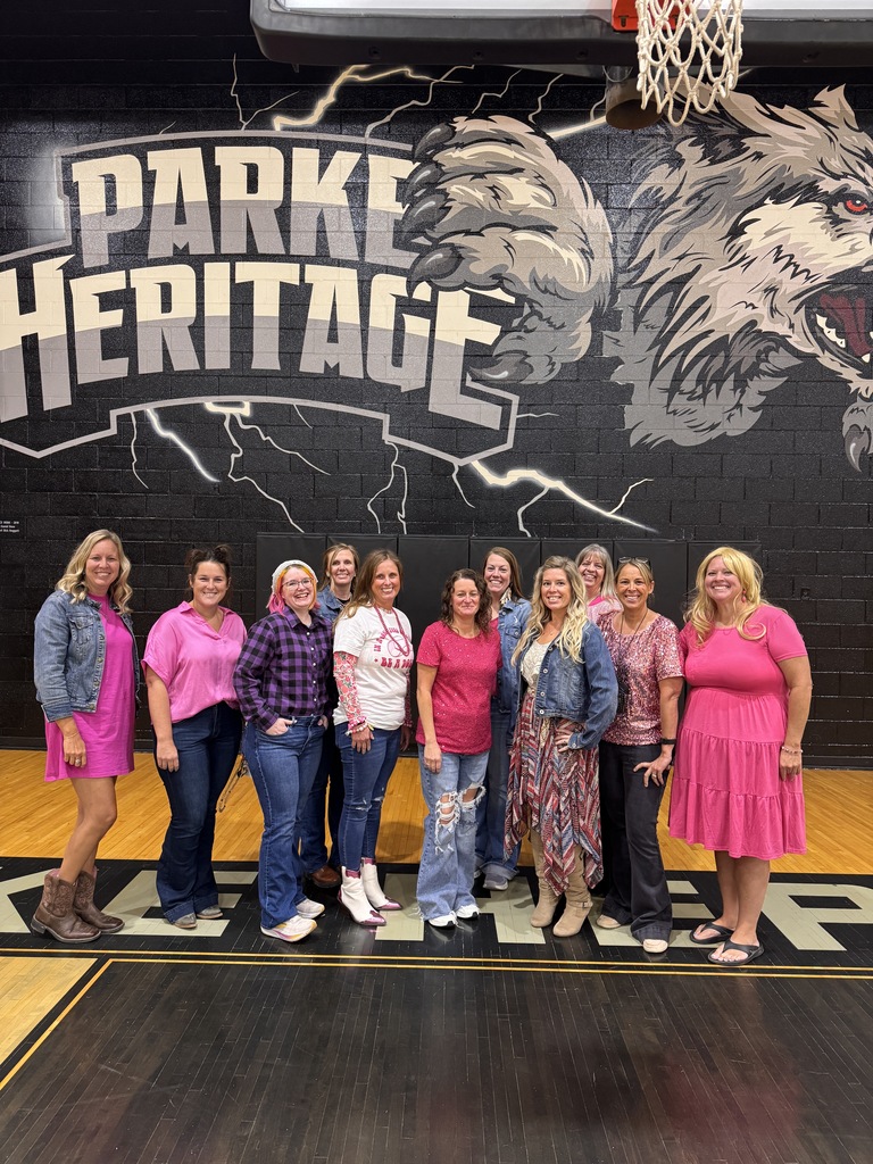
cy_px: 582
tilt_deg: -1.2
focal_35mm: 24
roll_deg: -0.5
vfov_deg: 71.6
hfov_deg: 56.8
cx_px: 436
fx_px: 807
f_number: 1.78
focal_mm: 6.76
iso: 320
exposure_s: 1/60
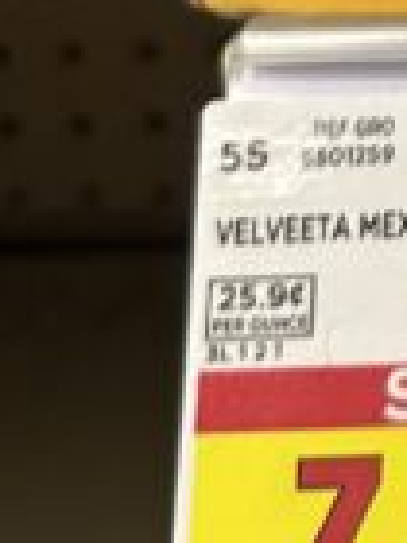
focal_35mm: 175
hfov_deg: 7.5
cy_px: -322
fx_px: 2743
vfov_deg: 10.8
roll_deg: +0.4
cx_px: 1205
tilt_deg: -14.3
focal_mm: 6.86
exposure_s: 1/62
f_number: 1.78
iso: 125
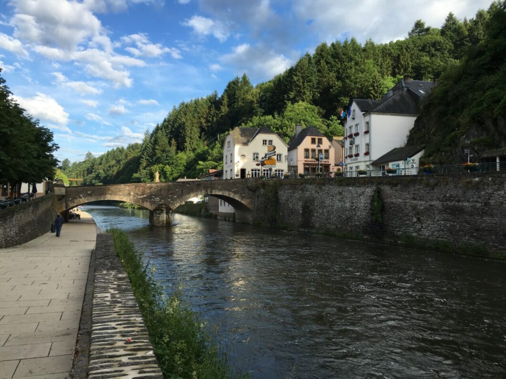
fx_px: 424
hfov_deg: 61.7
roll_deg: -0.7
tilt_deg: +2.4
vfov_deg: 48.2
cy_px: 190
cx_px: 253
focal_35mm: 29
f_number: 2.2
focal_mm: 4.15
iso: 25
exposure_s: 1/754
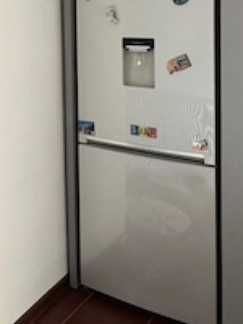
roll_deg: +0.4
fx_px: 487
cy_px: 24
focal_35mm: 52
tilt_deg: -2.0
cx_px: 81
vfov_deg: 34.5
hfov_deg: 27.9
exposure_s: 1/60
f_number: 1.6
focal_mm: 5.96
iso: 500
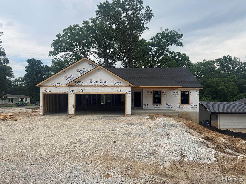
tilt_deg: +1.3
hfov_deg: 71.6
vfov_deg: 56.8
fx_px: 171
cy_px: 92
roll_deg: -1.4
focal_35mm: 24
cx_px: 123
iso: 80
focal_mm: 6.76
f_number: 1.78
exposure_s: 1/3597
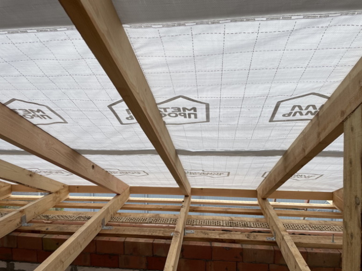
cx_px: 181
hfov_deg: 67.3
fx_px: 272
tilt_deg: -5.1
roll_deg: +0.9
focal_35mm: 26
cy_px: 136
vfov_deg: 53.1
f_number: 1.6
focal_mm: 4.2
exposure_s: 1/917
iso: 32
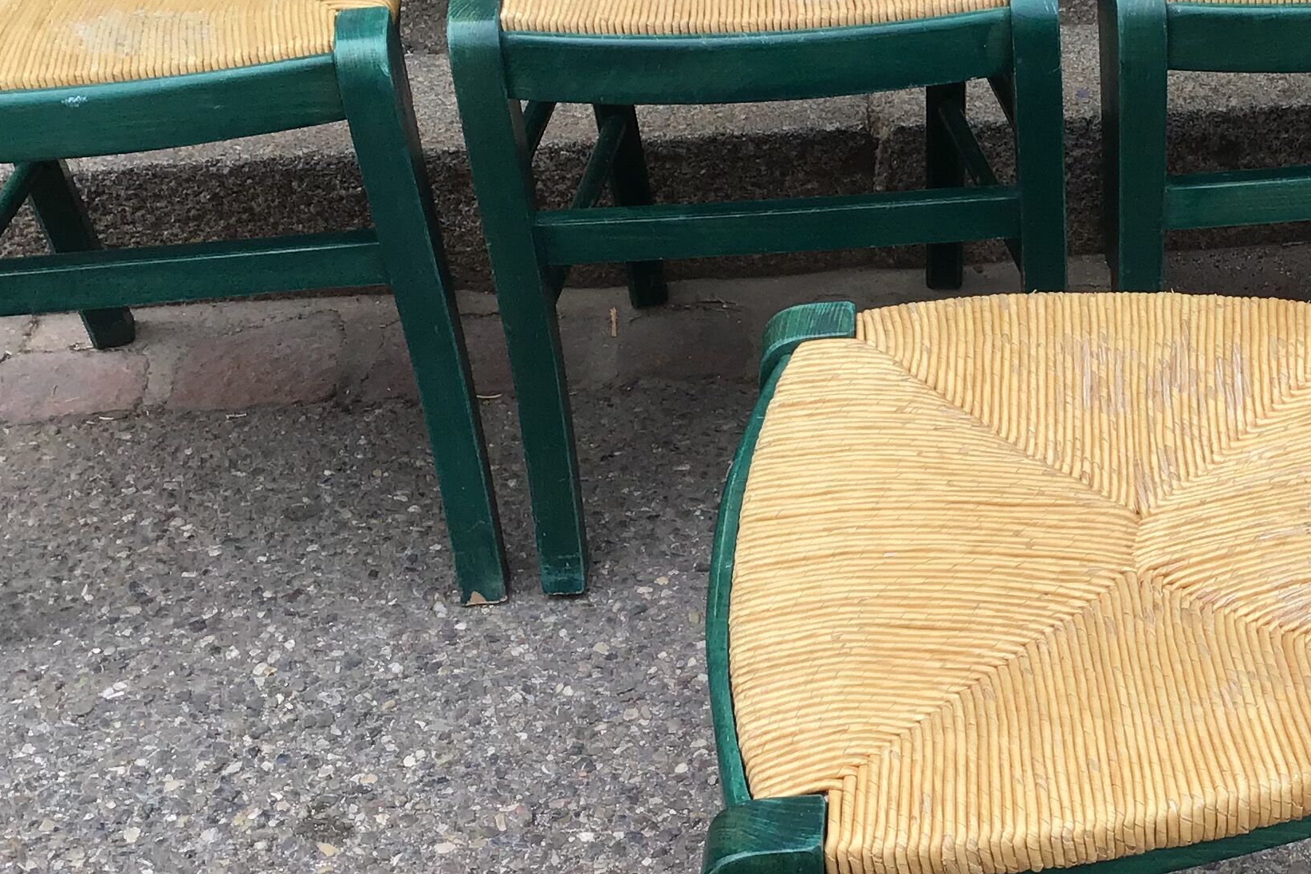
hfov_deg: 30.3
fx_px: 2330
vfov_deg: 21.2
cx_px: 1138
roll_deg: +1.4
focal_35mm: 64
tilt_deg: -39.3
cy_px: 430
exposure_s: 1/313
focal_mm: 3.3
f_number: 2.4
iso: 25
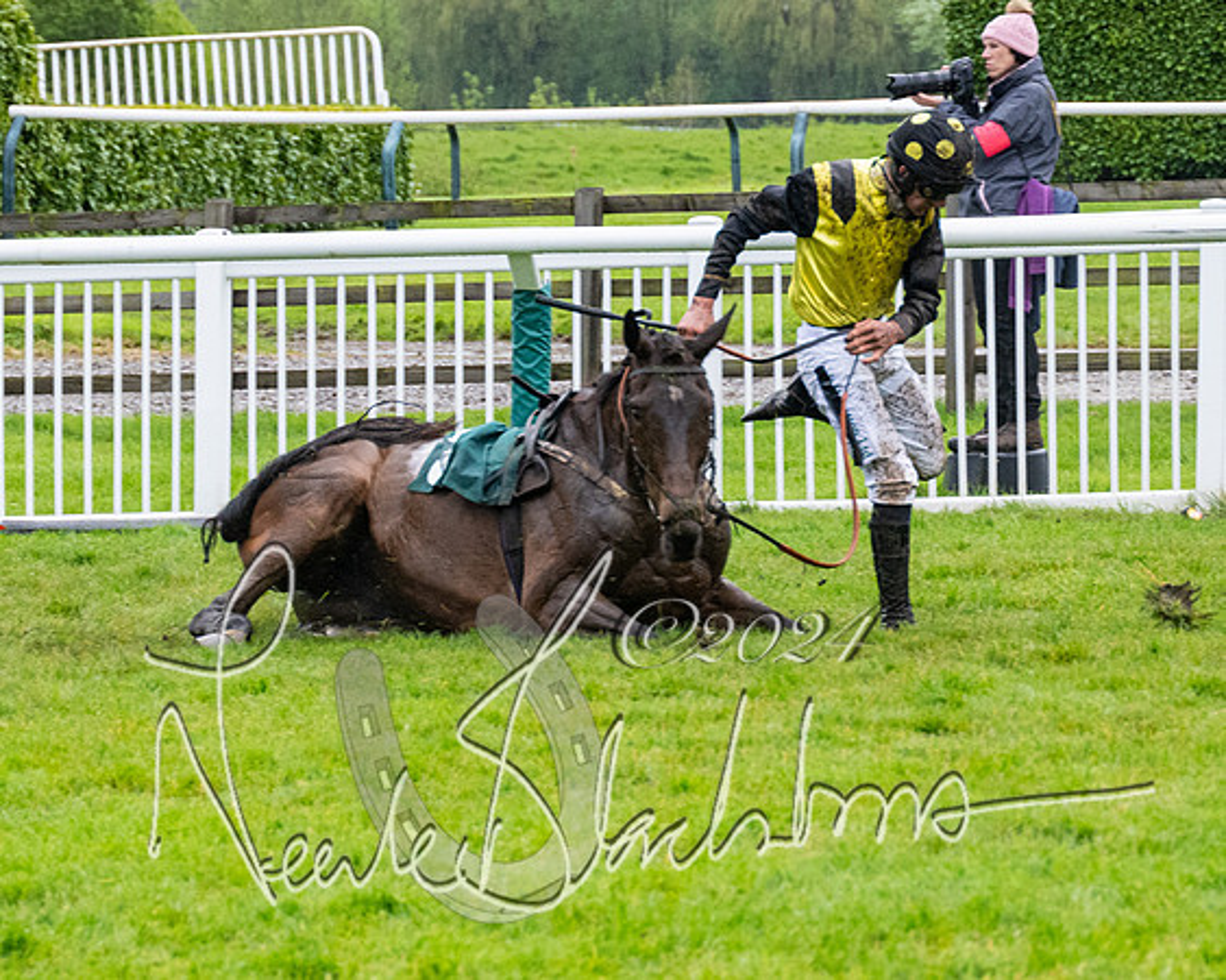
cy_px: 628
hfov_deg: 8.0
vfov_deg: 6.4
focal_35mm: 241
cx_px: 341
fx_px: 8732
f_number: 4
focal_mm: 98
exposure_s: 1/1250
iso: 1000
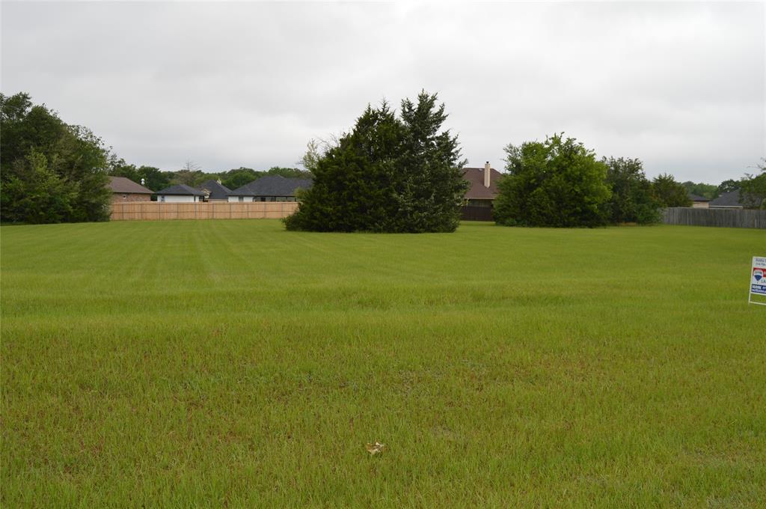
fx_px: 638
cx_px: 383
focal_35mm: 30
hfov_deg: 62.0
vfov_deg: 43.5
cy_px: 254
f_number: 8
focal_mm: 20
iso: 100
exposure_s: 1/200
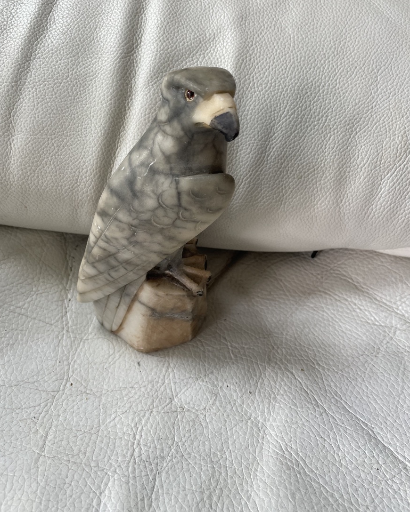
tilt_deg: -67.4
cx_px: 204
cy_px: 235
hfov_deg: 51.5
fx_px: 425
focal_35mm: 28
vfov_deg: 62.1
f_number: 1.6
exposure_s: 1/121
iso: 64
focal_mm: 4.2
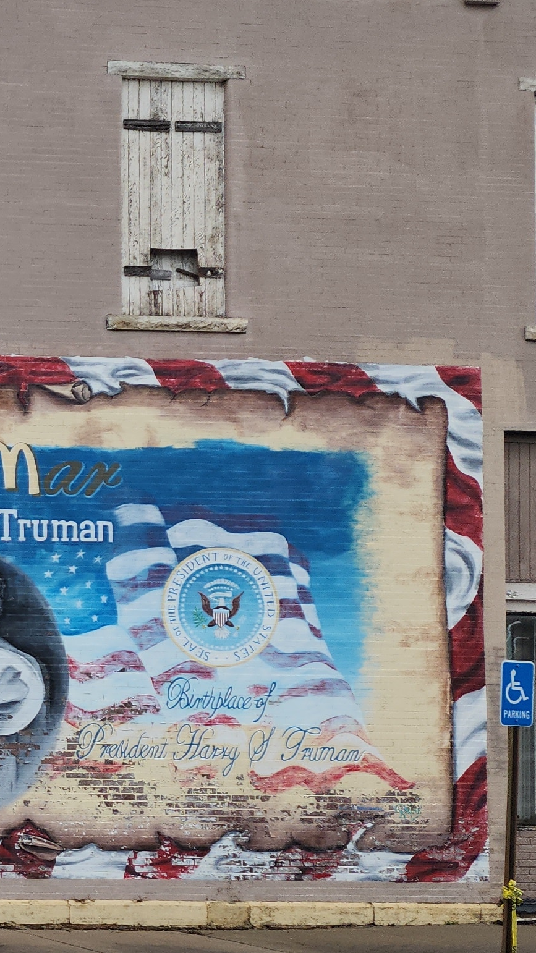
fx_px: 1643
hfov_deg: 15.0
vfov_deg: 31.9
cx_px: -541
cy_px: 677
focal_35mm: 65
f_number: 1.8
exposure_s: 1/301
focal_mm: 6.4
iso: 12
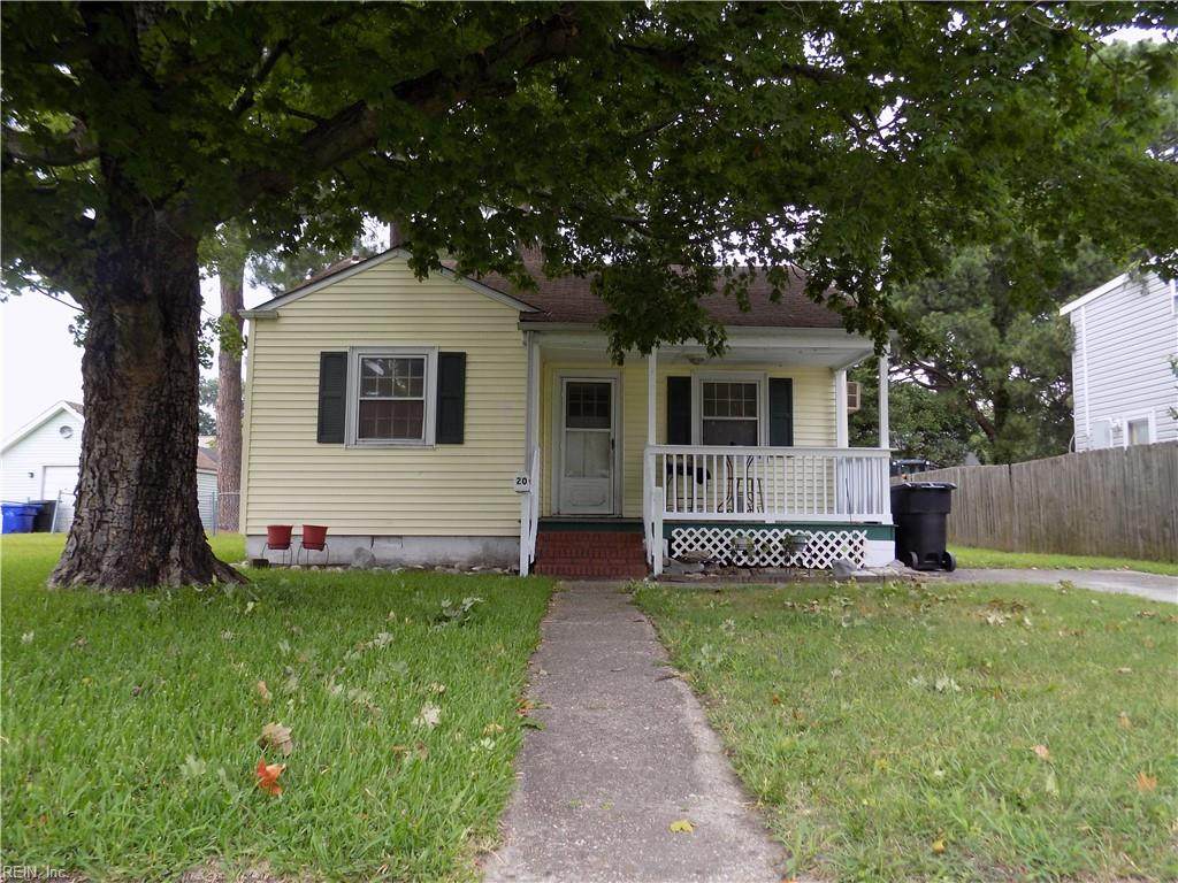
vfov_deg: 56.8
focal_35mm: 24
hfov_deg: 71.6
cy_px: 442
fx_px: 817
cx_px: 589
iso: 80
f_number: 3.1
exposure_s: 1/40
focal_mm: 4.3
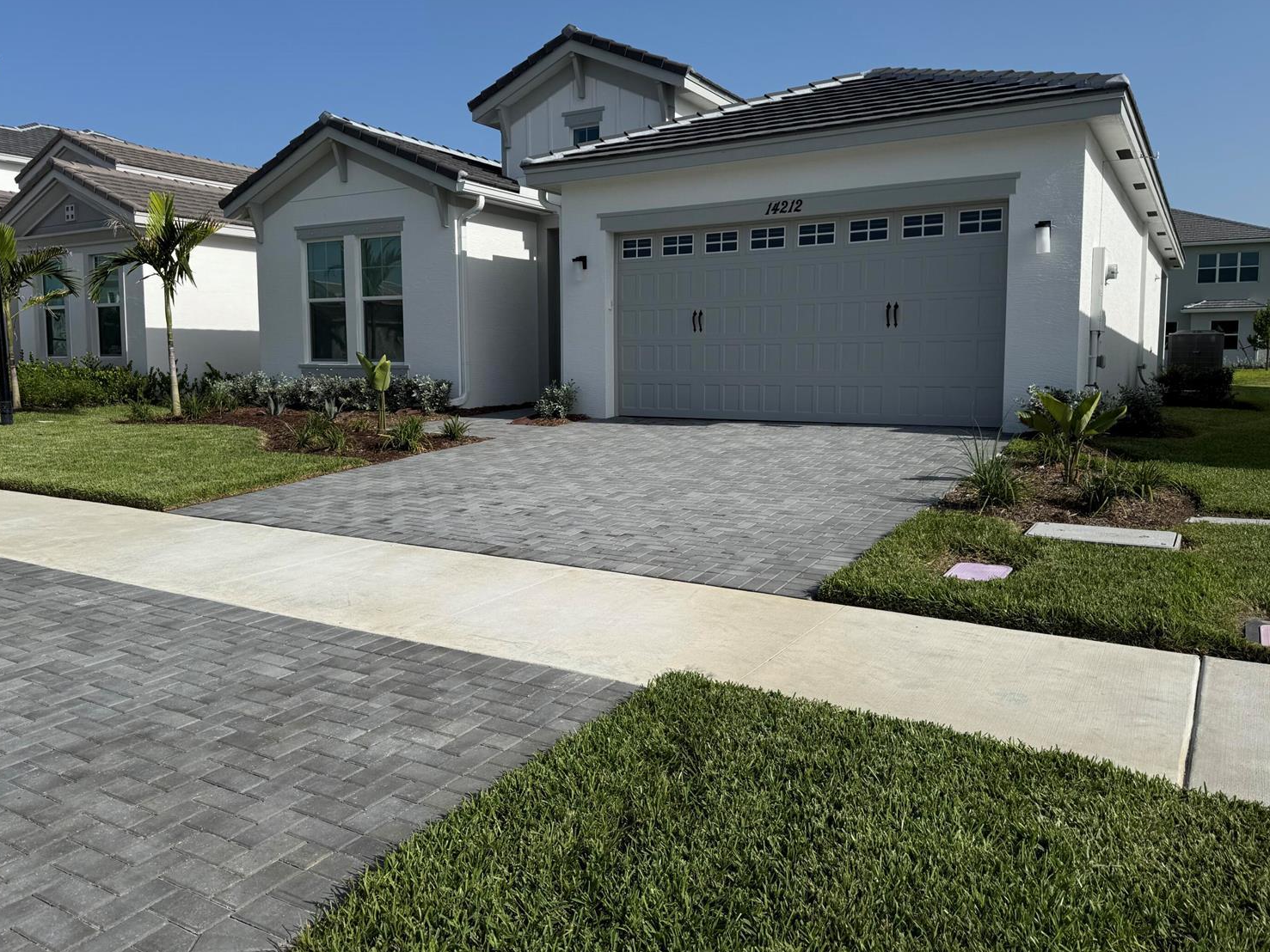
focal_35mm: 26
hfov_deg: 67.3
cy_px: 441
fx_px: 954
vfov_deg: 53.0
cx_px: 623
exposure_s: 1/7937
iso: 80
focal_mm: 6.76
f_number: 1.78
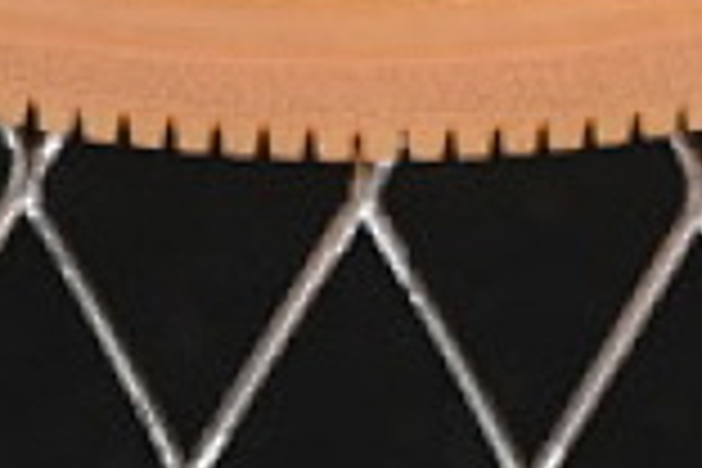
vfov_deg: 2.6
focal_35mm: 520
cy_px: -1143
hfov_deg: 4.0
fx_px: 10139
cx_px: 774
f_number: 6.3
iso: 160
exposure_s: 1/60
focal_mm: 50
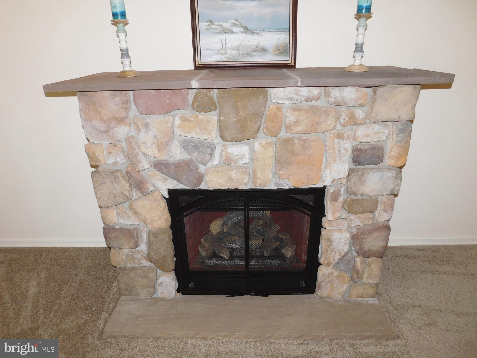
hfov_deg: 73.9
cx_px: 238
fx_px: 317
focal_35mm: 23
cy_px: 179
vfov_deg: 58.9
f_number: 3
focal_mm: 4
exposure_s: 1/30
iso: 200
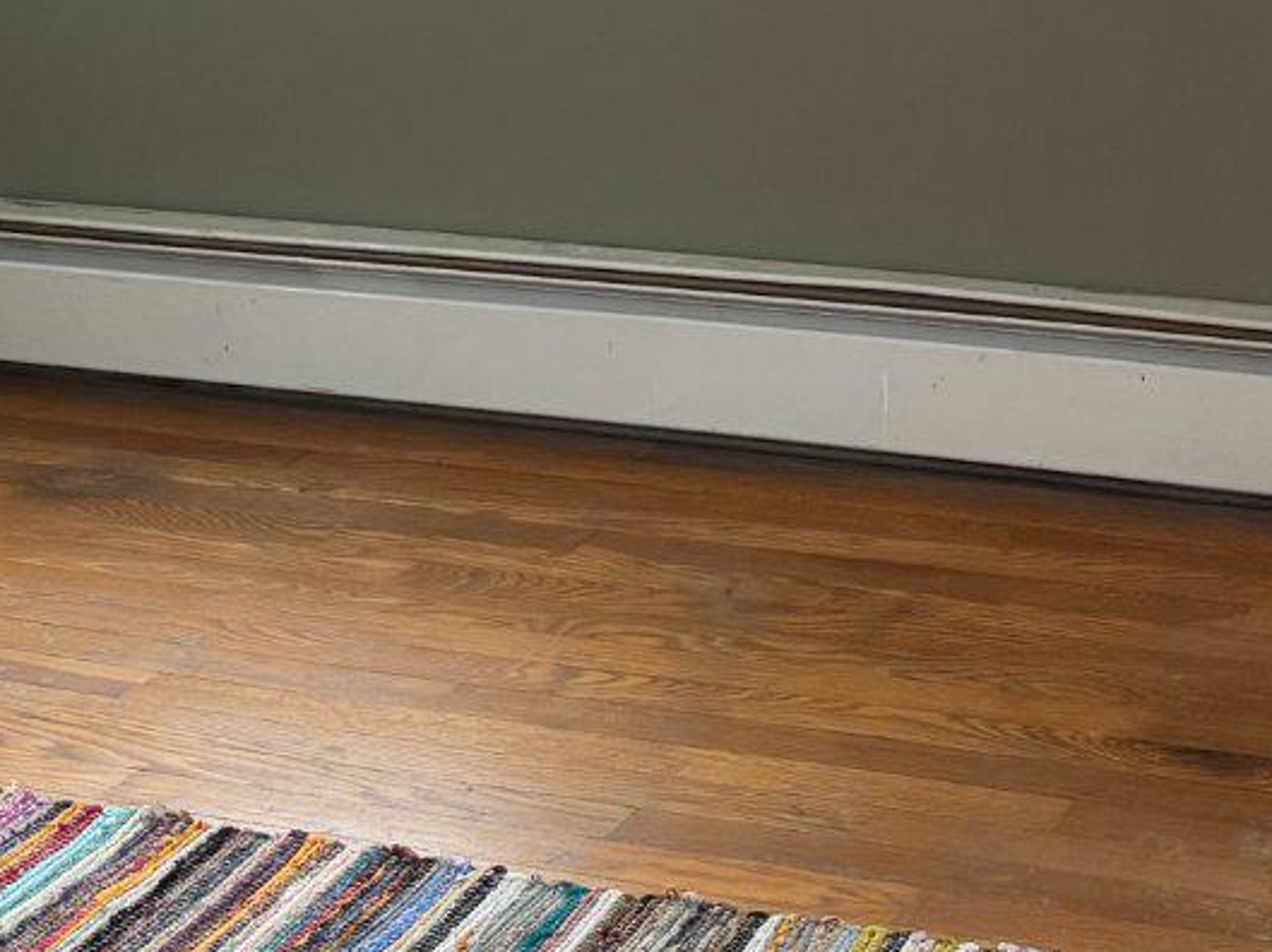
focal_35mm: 93
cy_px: -430
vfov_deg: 14.9
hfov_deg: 20.5
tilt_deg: -5.3
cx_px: 1258
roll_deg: +1.3
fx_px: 3415
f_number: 1.78
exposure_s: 1/121
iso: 125
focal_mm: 6.76
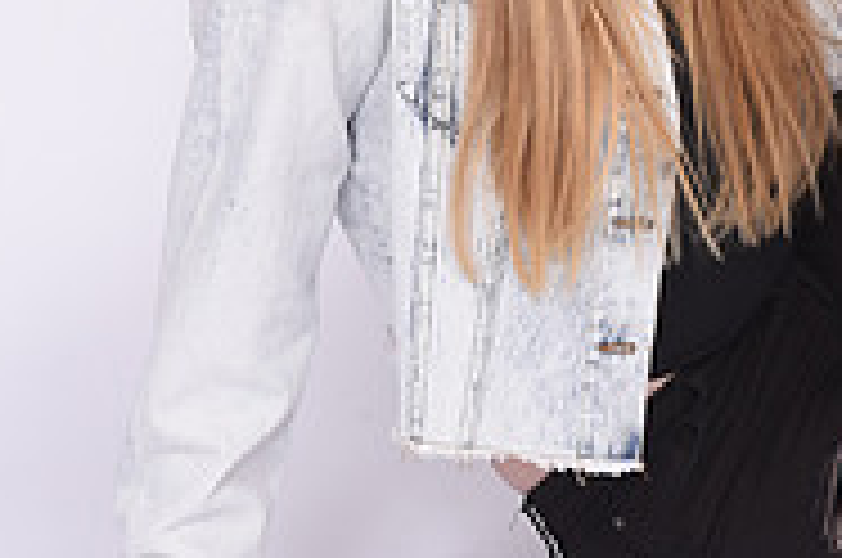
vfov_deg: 8.0
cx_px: 842
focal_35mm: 171
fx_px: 3993
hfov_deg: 11.9
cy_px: 2
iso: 160
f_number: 9
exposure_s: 1/125
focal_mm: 55
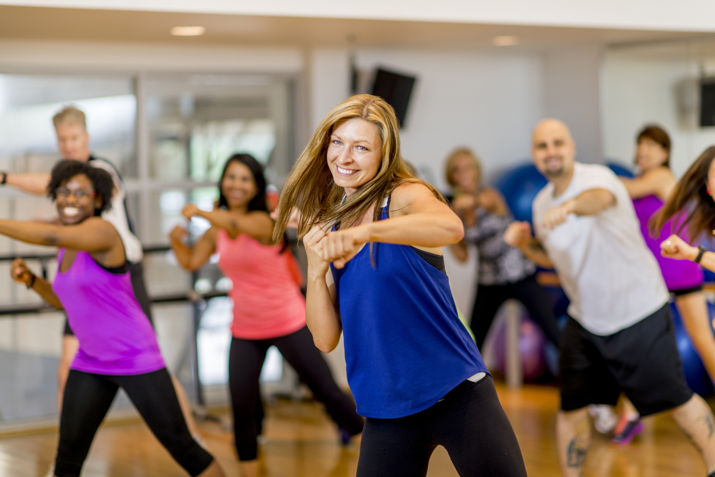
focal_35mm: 85
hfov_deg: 23.9
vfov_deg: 16.1
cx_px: 358
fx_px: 1688
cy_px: 238
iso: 160
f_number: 1.8
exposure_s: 1/250
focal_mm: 85
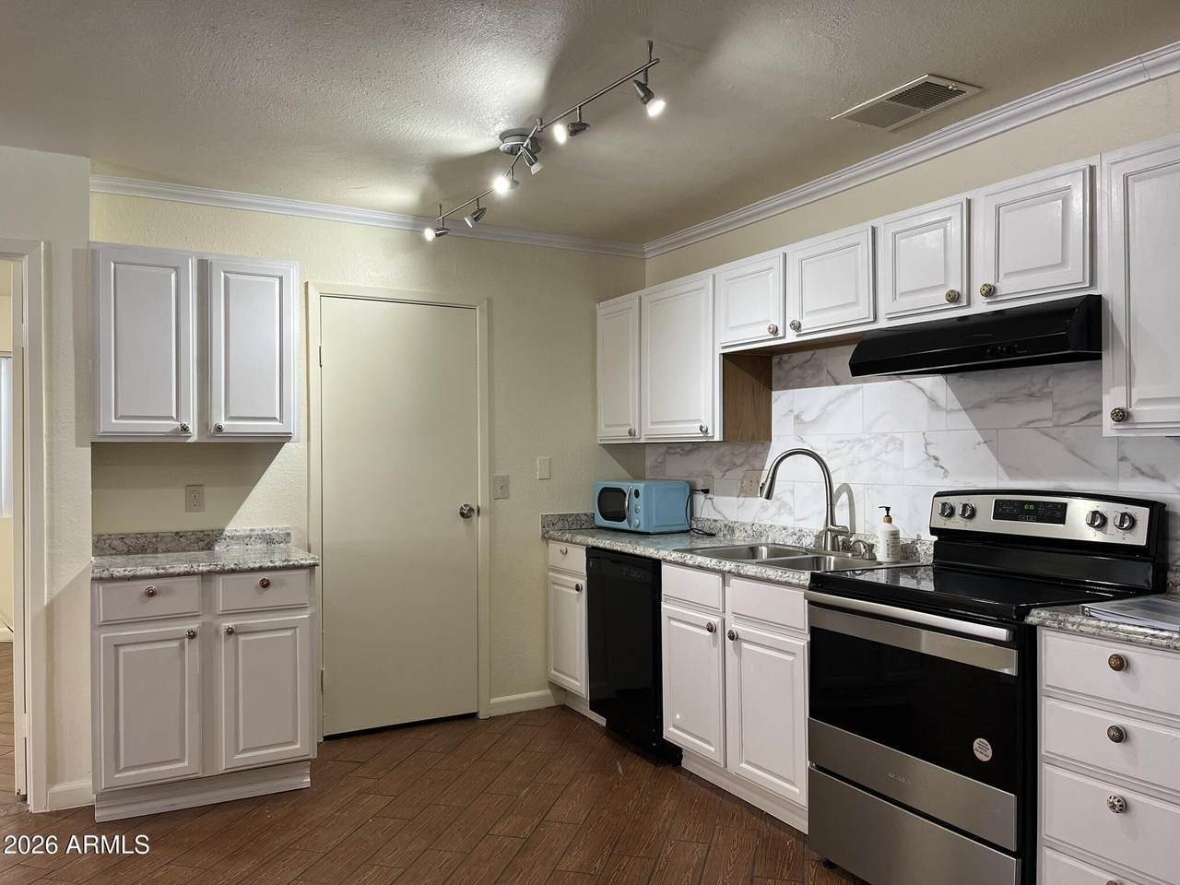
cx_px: 590
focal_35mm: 26
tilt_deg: +0.0
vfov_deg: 53.1
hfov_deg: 67.3
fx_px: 886
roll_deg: -0.2
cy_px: 442
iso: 80
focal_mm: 5.1
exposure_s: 1/60
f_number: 1.6
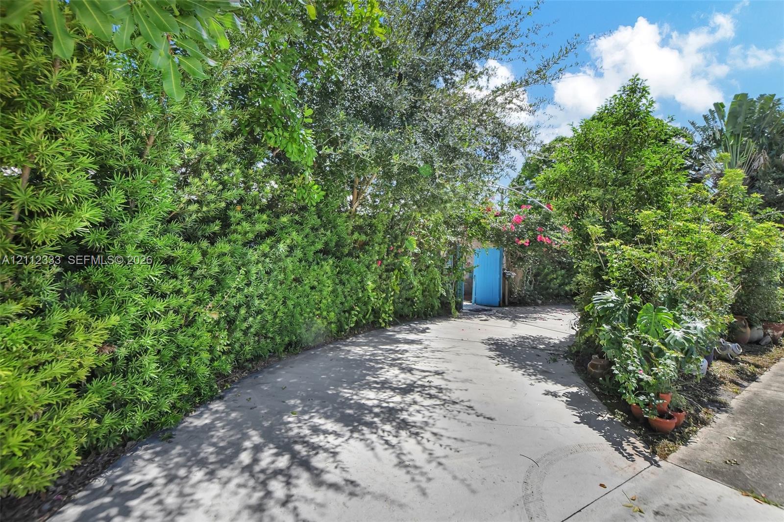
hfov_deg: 100.4
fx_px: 327
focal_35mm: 15
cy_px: 261
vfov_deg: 77.3
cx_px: 392
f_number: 8
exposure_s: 1/3200
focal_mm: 10
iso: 1000
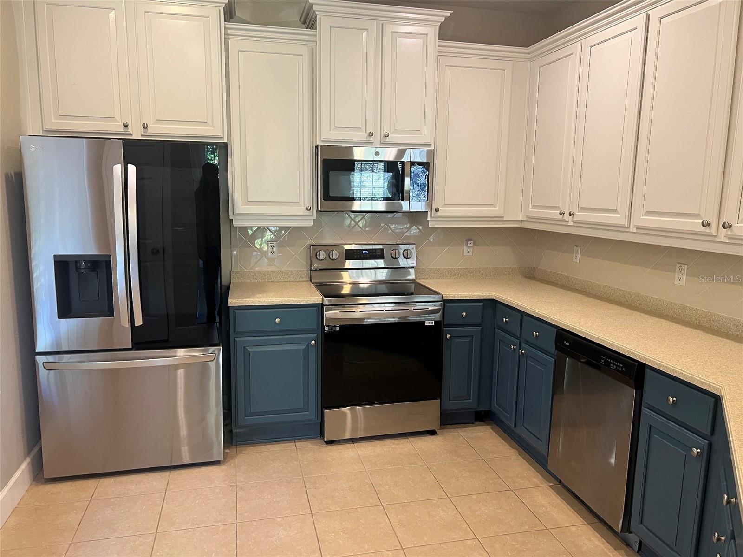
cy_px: 278
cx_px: 372
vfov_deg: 53.1
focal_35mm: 26
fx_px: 558
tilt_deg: -9.4
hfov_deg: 67.3
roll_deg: -1.4
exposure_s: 1/60
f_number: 1.5
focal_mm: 5.7
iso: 100
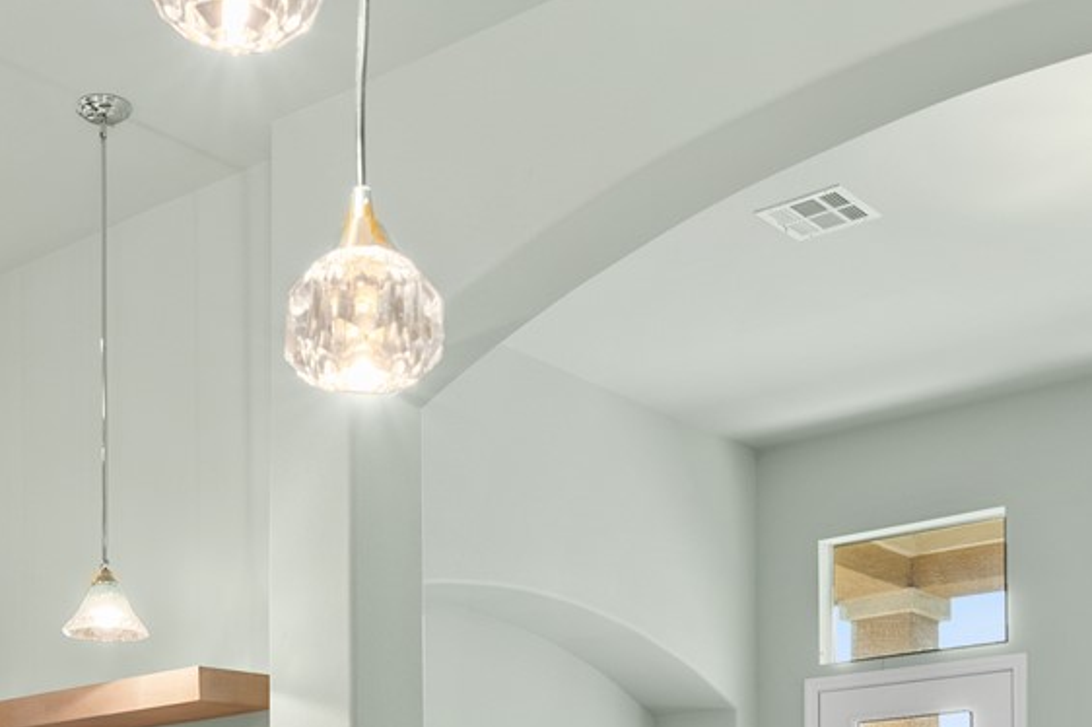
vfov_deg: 20.3
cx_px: 336
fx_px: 1817
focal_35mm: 60
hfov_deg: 33.1
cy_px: 997
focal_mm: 15.5
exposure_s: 1.3
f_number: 8
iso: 250
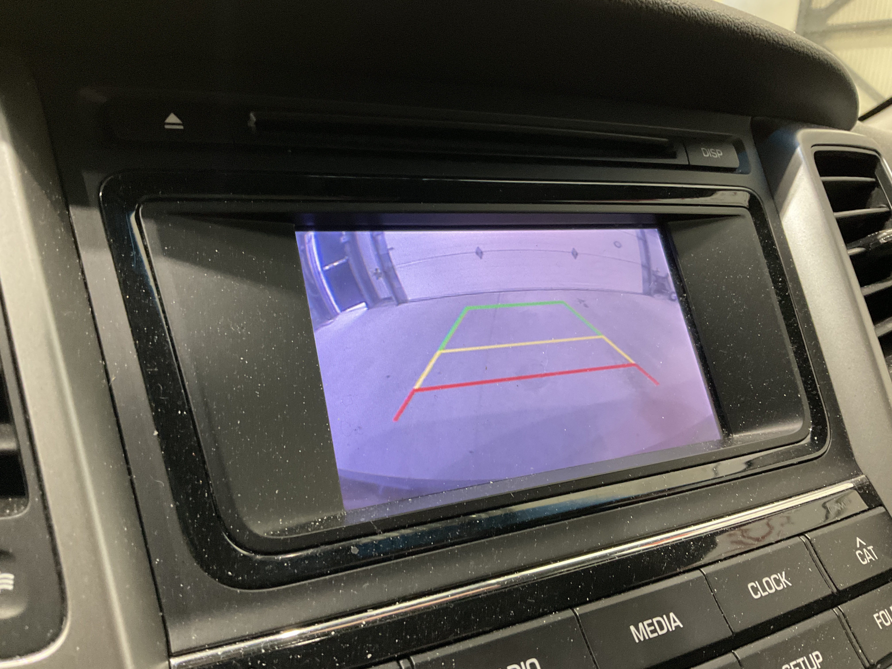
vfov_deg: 48.2
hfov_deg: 61.7
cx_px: 446
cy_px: 334
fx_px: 747
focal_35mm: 29
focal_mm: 3
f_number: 1.8
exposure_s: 1/40
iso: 200
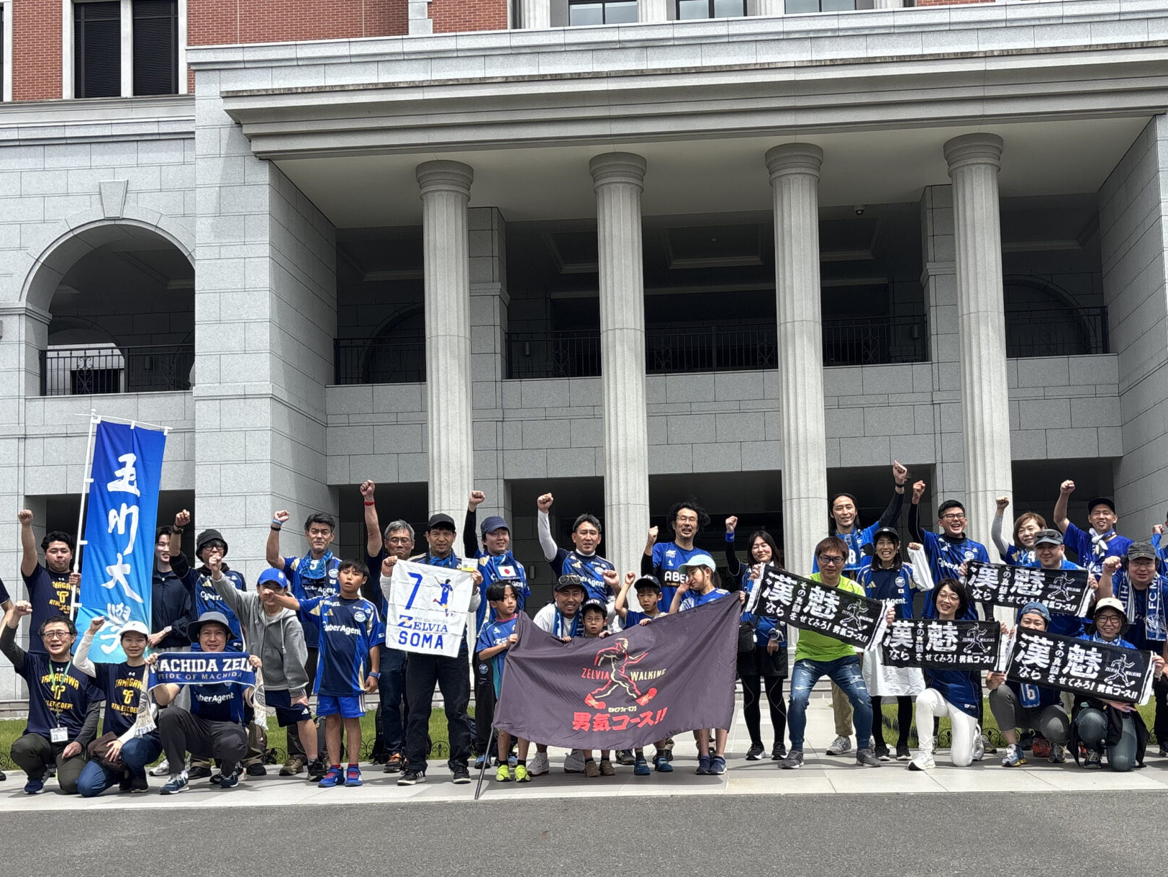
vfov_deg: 35.0
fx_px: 1384
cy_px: 535
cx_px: 669
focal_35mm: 41
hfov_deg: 45.6
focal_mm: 5.96
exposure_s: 1/2193
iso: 50
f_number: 1.6
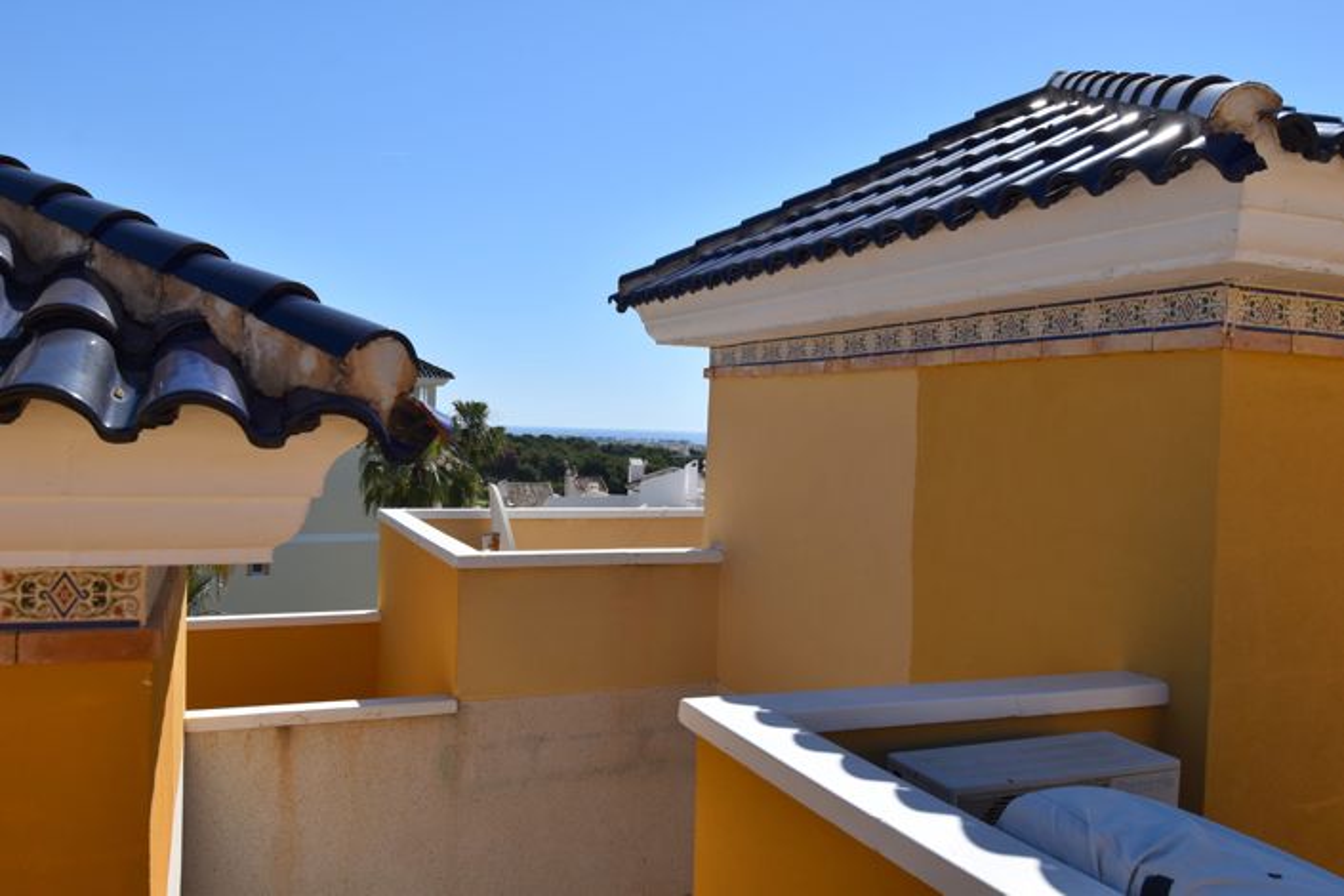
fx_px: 1120
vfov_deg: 43.6
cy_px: 448
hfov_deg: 61.9
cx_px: 672
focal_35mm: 30
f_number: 10
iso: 100
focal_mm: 20
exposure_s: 1/400
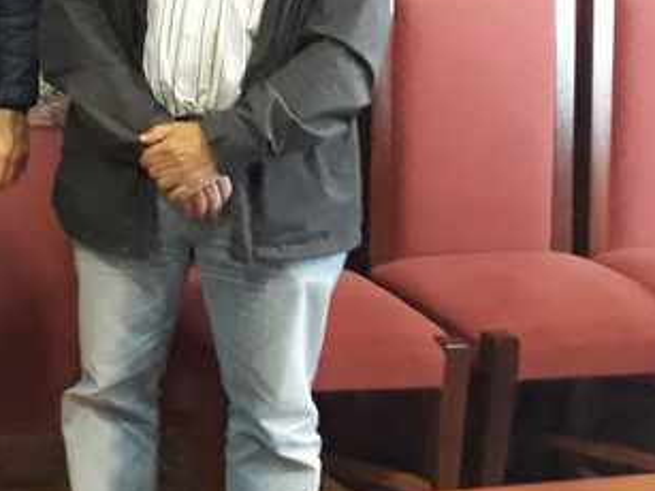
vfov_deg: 16.0
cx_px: -311
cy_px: -43
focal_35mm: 90
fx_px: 1702
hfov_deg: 19.2
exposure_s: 1/25
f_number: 1.7
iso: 500
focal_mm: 3.71
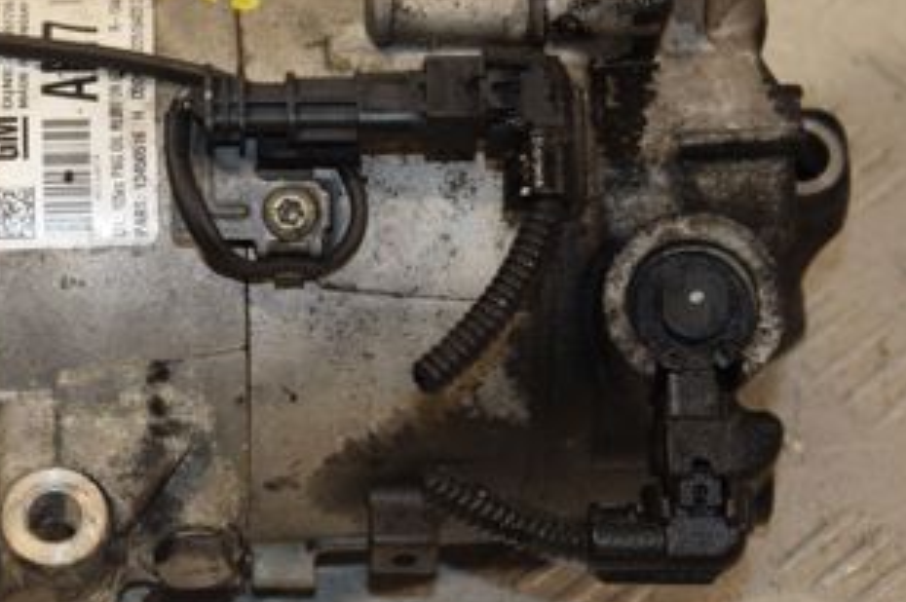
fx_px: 3897
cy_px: 187
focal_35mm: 155
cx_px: 240
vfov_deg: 8.8
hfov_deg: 13.2
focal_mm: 50
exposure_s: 1/200
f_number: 5
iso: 800
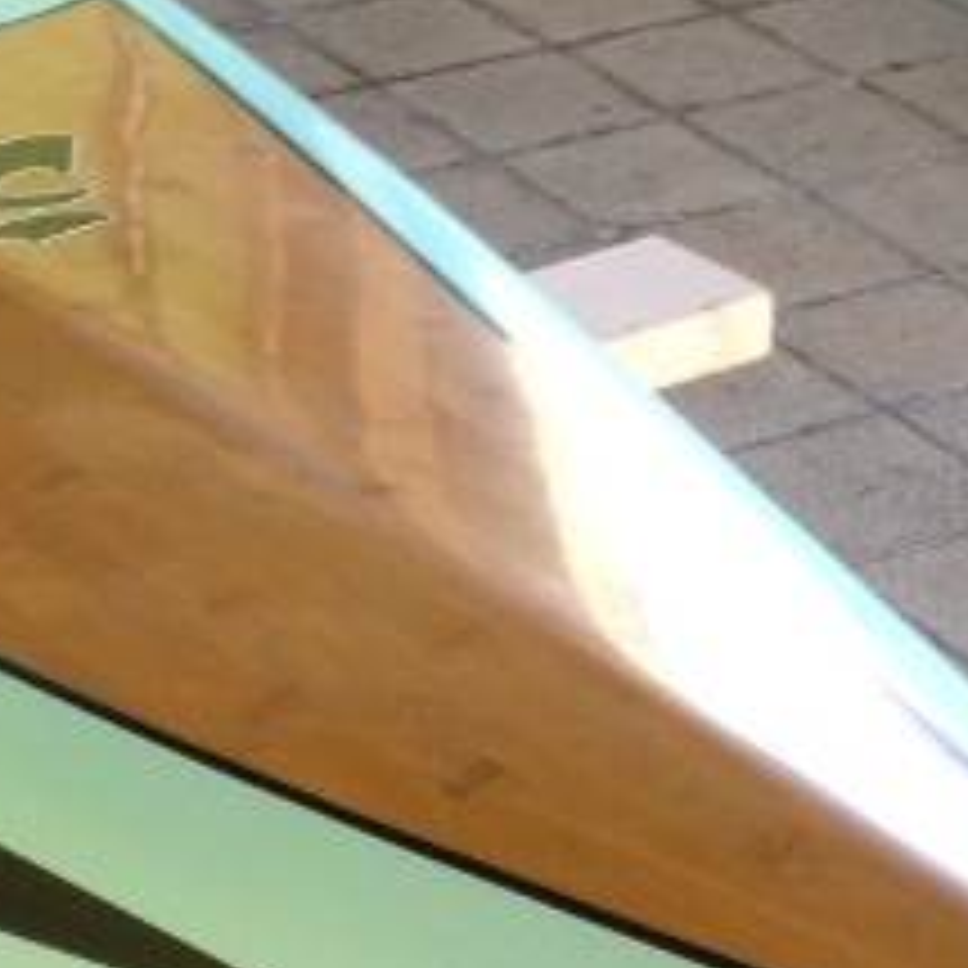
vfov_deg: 11.9
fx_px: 4651
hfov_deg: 11.7
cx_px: -72
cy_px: 563
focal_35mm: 147
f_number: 2.4
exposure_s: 1/30
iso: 64
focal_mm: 4.28
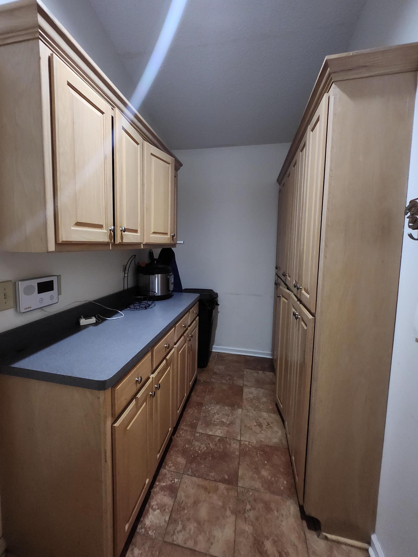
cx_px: 204
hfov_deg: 85.7
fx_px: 225
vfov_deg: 102.0
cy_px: 267
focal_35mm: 14
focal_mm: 1.74
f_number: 2.2
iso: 1000
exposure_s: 1/24
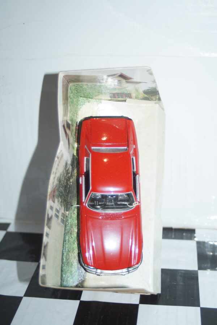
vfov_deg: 37.9
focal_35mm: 52
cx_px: 108
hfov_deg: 25.8
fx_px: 475
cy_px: 162
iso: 200
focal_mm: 35
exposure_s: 1/160
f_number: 4
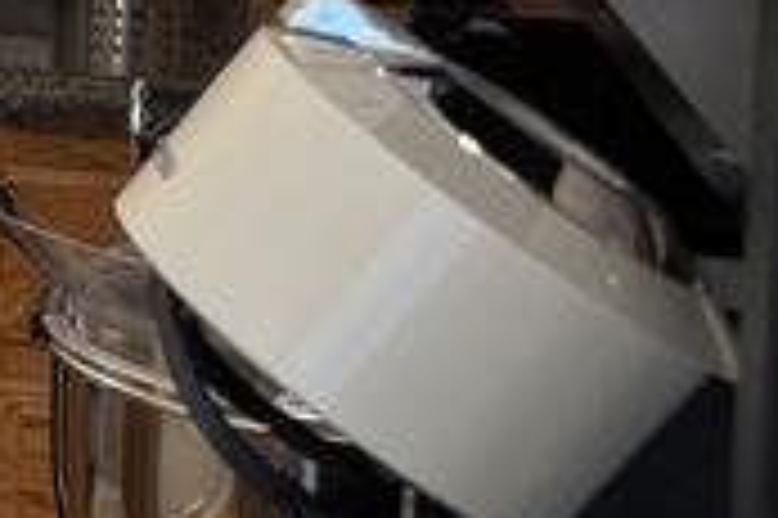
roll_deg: +0.1
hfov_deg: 10.9
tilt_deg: -5.3
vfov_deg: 9.0
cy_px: -293
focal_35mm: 148
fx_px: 3195
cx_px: -1313
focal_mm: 6.76
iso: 160
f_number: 1.78
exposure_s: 1/120
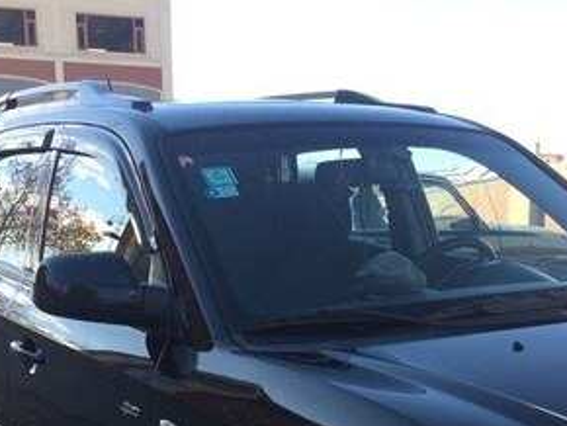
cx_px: 336
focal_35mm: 66
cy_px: 480
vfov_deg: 21.1
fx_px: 1082
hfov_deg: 29.3
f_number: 2.2
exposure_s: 1/540
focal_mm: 4.15
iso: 32
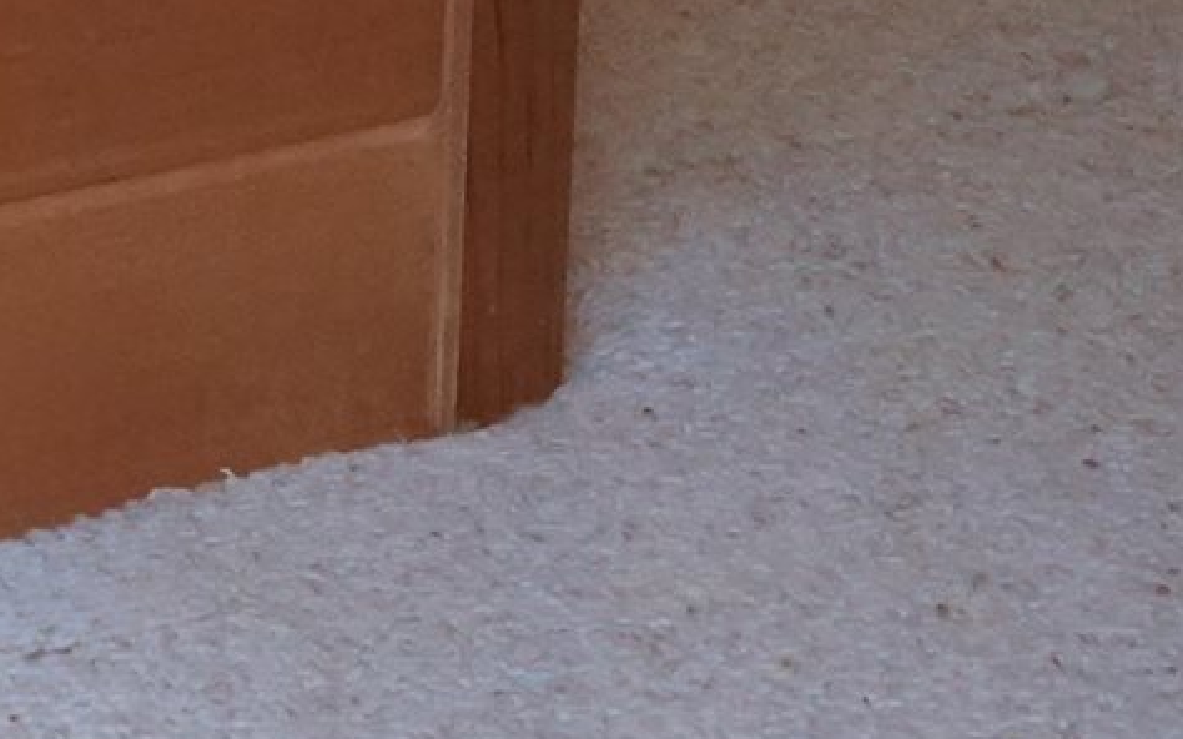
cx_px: -1443
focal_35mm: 185
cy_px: -1625
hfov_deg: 10.2
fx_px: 5963
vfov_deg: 6.4
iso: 12800
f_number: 8
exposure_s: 1/250
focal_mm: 28
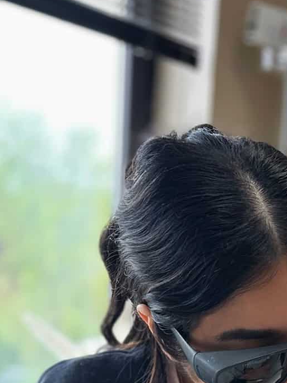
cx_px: 304
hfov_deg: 19.7
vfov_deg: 23.4
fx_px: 796
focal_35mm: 72
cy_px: 522
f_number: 1.78
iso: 100
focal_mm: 6.86
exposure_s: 1/120
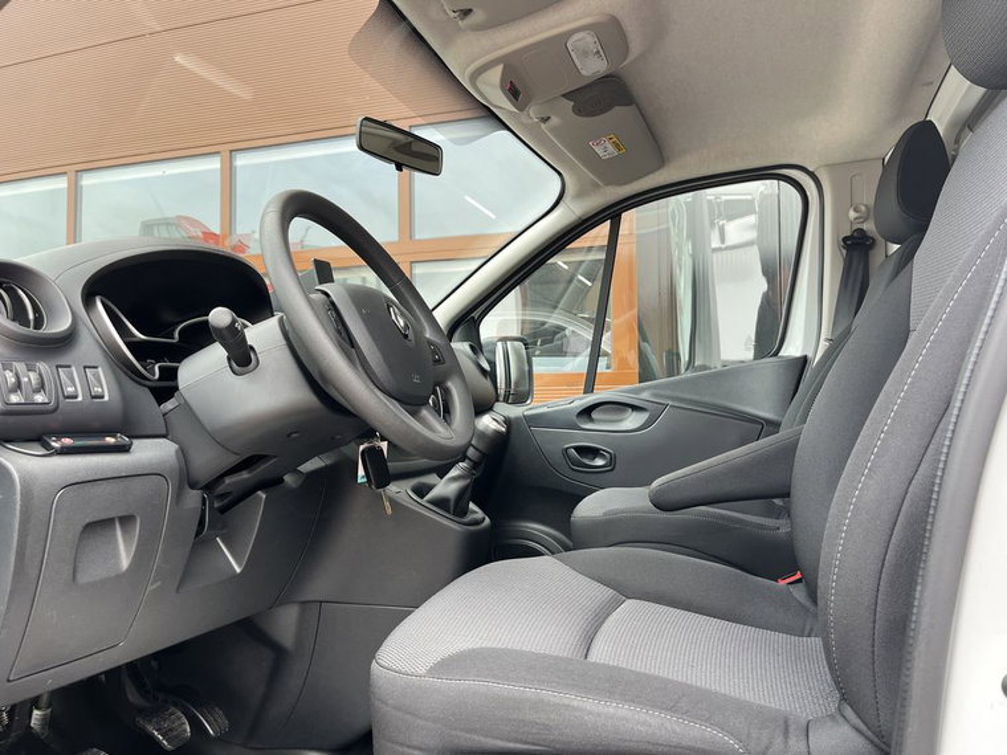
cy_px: 378
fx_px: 756
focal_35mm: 26
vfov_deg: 53.1
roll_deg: -0.2
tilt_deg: +1.9
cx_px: 504
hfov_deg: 67.3
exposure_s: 1/121
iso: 64
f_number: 1.6
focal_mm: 5.1
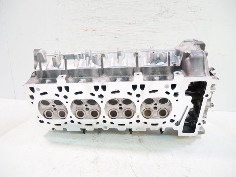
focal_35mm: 24
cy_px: 88
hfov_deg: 71.6
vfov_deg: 56.8
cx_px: 118
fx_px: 164
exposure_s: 1/60
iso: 800
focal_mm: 12
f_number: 3.5
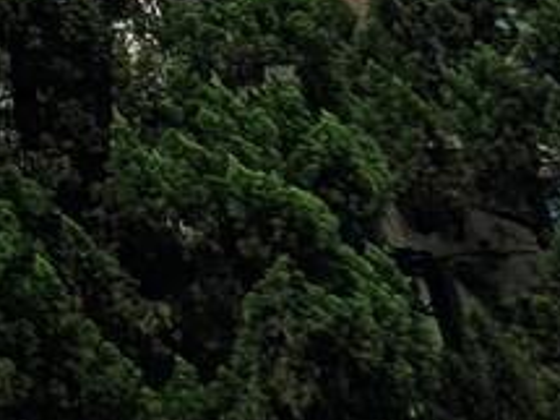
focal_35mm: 87
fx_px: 1407
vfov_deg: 13.2
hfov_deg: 16.5
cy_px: -550
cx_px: -589
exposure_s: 1/625
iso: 50
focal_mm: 1.8
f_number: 2.2
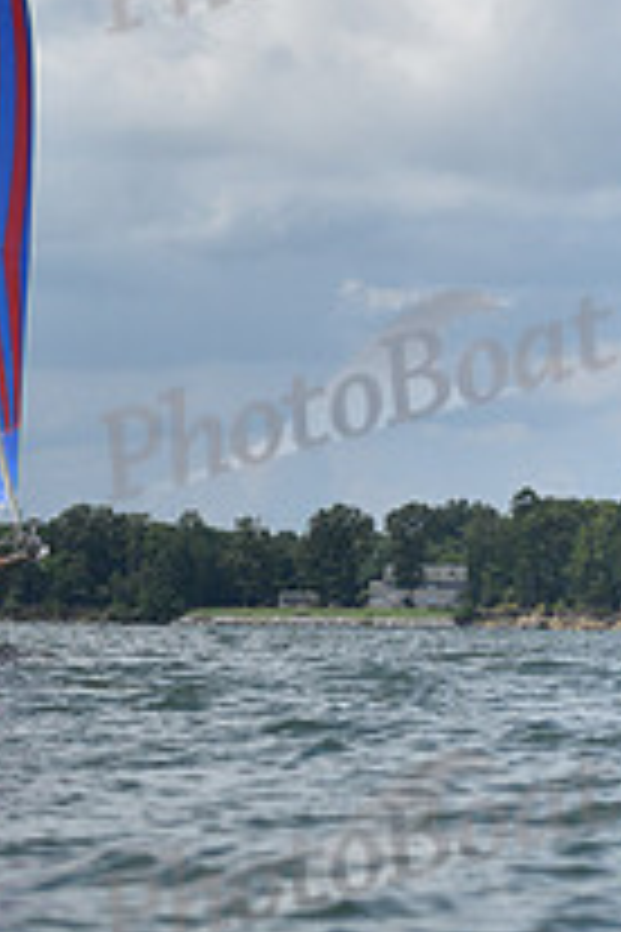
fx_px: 5433
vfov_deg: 9.8
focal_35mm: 210
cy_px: 216
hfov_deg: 6.5
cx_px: -133
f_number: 4
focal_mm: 75
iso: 320
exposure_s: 1/8000
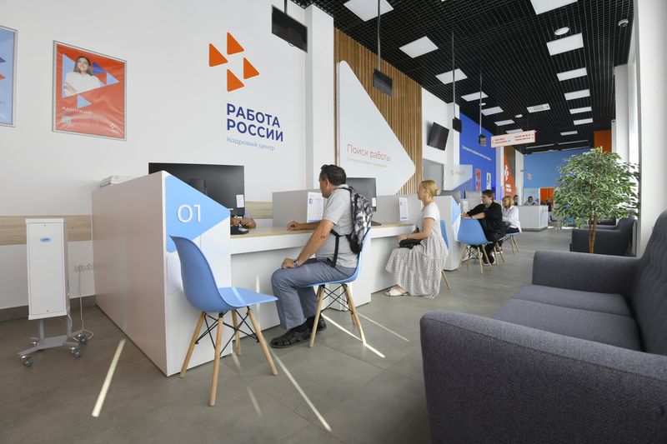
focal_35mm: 16
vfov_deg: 73.7
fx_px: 296
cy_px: 222
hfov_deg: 96.7
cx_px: 334
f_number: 7.1
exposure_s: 1/50
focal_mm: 16
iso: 200
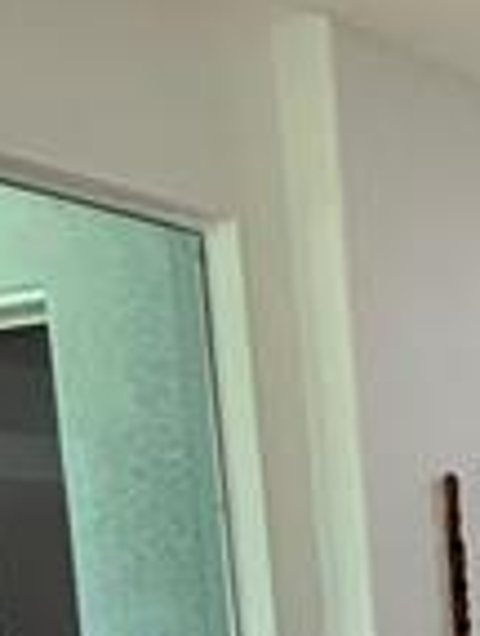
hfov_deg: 13.5
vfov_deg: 23.2
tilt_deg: -5.9
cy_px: 809
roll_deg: +1.0
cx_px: 1196
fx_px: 1380
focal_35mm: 75
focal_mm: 2.22
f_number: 2.2
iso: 320
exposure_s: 1/60
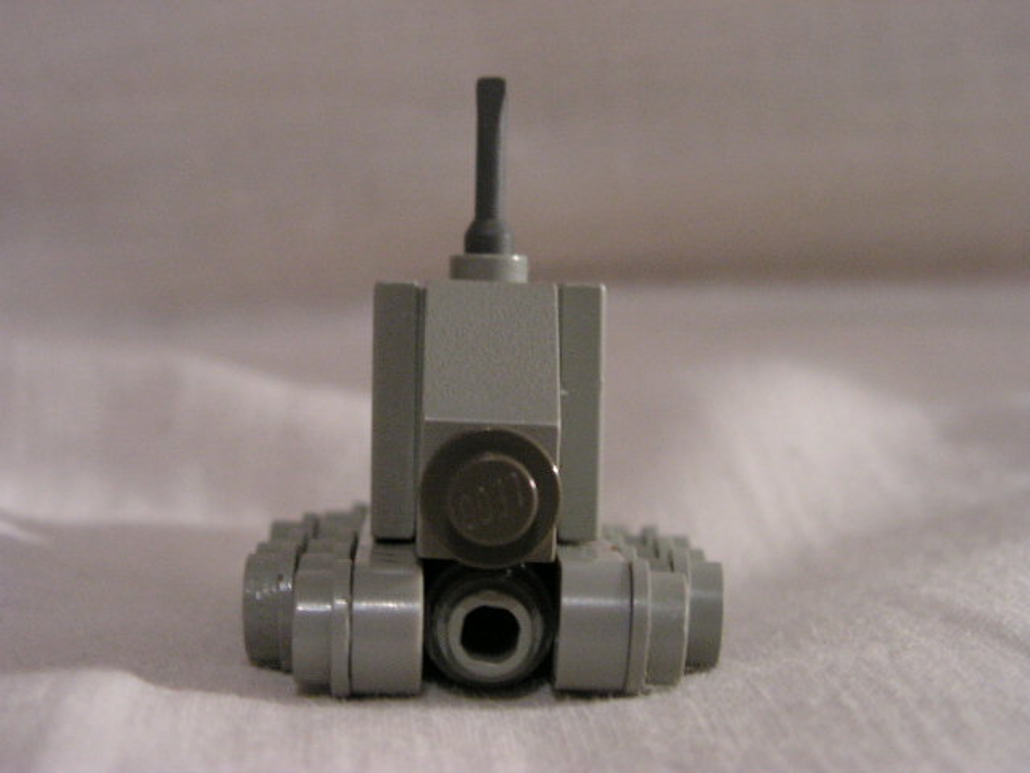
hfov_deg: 31.7
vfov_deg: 24.0
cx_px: 515
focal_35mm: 61
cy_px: 386
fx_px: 1815
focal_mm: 10.2
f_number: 3.3
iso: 200
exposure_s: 1/8
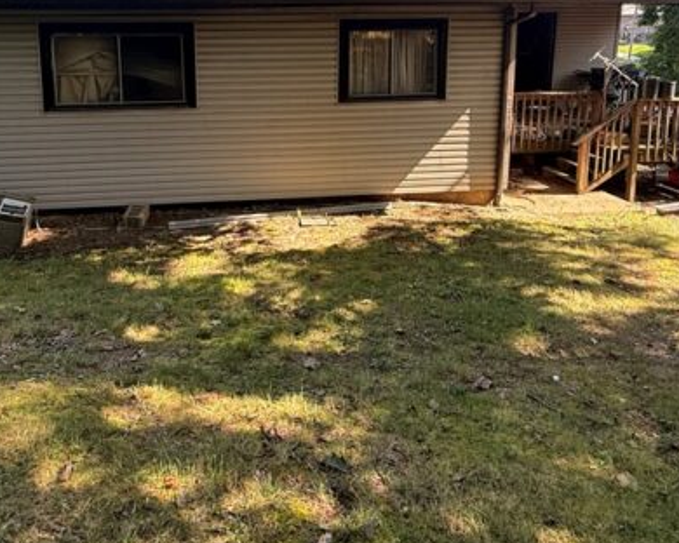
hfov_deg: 61.6
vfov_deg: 48.3
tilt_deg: -8.2
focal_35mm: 28
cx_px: 270
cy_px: 101
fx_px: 563
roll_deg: +0.9
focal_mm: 2.22
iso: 50
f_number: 2.2
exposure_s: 1/176
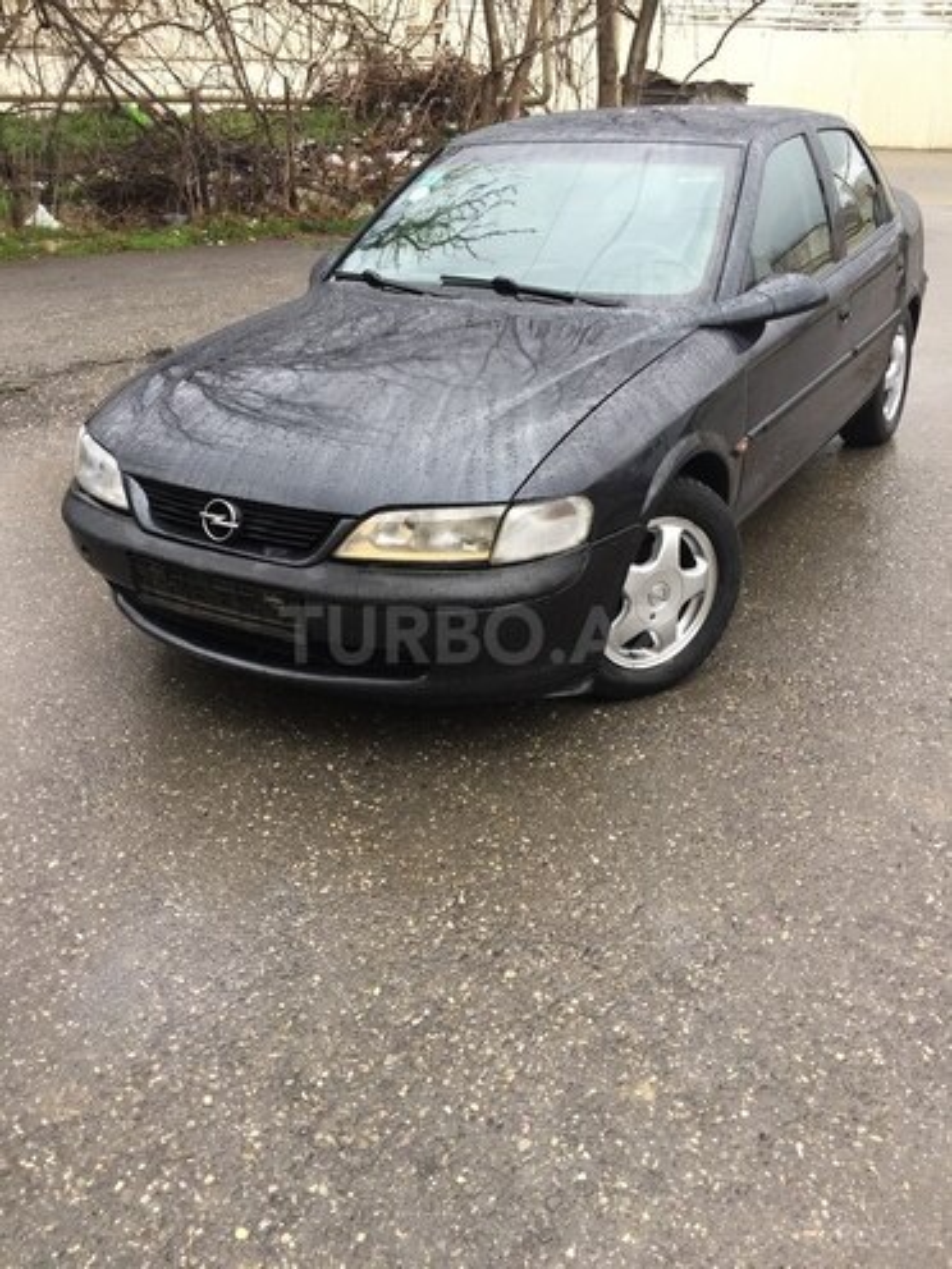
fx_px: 1063
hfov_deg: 48.2
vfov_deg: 61.7
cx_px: 476
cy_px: 634
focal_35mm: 29
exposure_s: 1/100
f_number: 2.2
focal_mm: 4.15
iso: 32
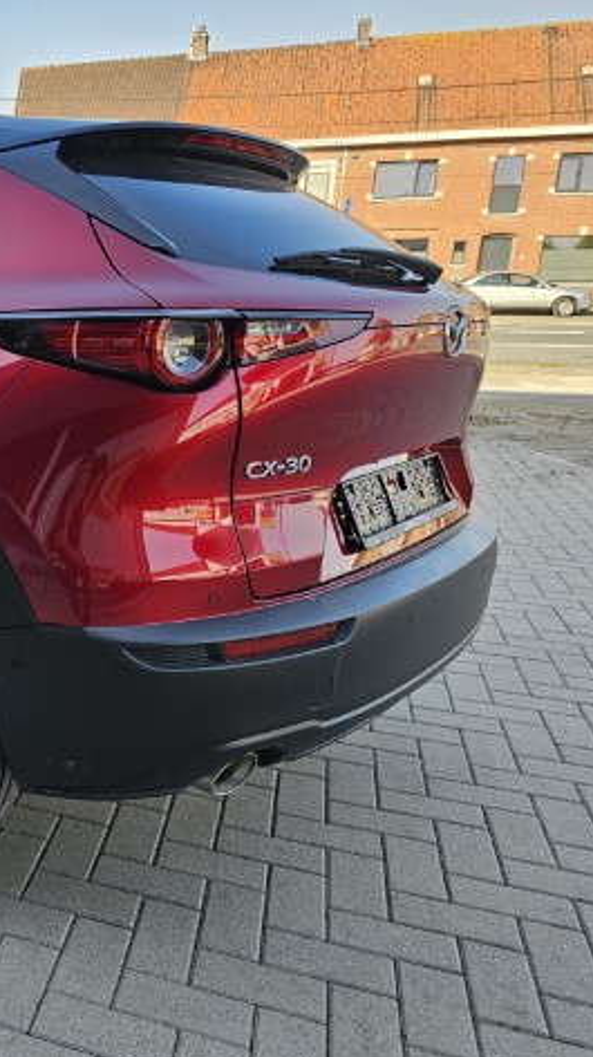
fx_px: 952
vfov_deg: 58.0
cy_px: 533
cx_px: -78
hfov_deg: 30.5
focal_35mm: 34
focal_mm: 6.3
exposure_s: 1/180
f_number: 1.7
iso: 12
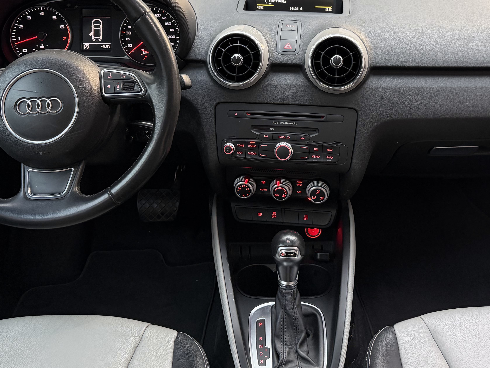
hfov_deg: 45.7
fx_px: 580
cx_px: 273
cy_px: 70
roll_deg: +0.0
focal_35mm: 41
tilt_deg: -20.2
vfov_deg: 34.0
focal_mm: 6.76
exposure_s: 1/49
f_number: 1.78
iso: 200
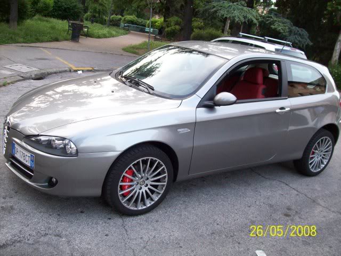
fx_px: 355
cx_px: 170
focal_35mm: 36
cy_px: 128
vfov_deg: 39.7
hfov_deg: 51.4
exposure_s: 1/64
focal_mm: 6
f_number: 2.7
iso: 200
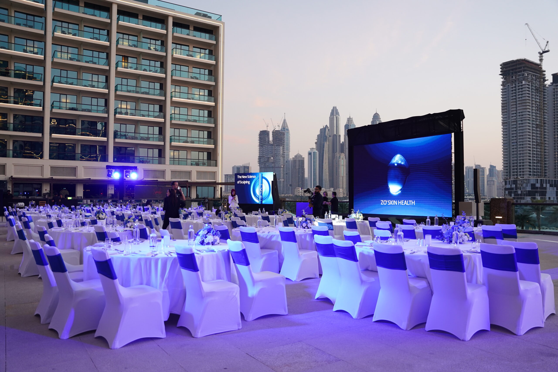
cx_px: 279
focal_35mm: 28
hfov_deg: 65.5
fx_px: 434
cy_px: 186
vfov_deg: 46.4
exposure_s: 1/250
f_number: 2.8
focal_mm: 28
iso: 1000
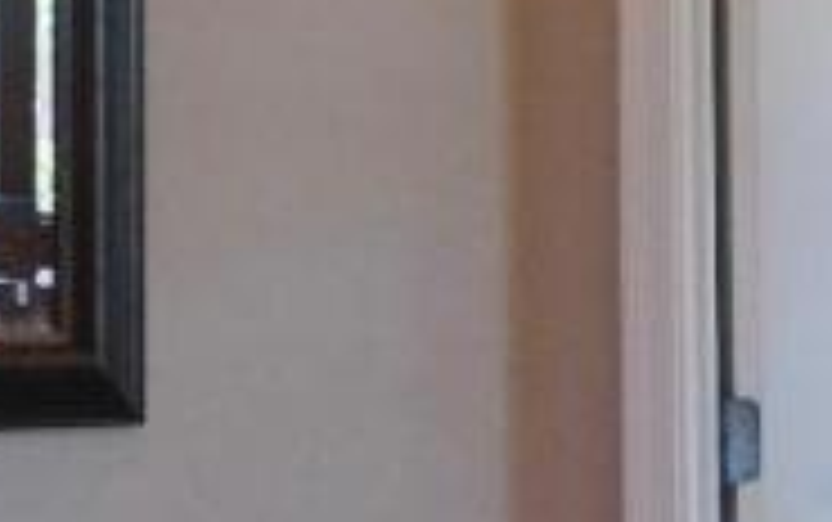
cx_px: 436
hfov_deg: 11.0
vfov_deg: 6.9
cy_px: 320
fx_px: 4312
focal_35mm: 190
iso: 200
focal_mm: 20
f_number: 3.5
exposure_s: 1/50
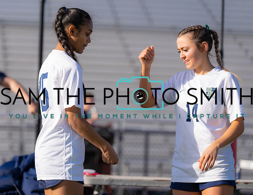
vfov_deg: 9.6
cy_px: 93
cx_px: 99
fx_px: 1161
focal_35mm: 157
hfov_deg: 12.4
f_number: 2.8
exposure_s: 1/3200
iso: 200
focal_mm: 136
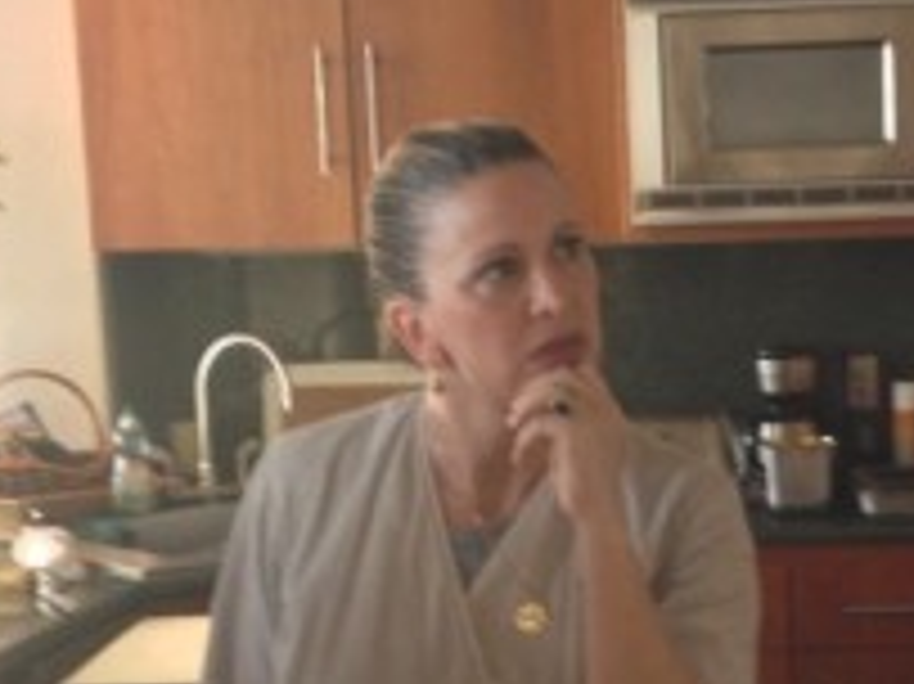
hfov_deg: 18.2
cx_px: 725
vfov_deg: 13.7
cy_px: 605
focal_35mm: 107
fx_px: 2824
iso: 50
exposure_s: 1/24
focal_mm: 4.28
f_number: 2.4
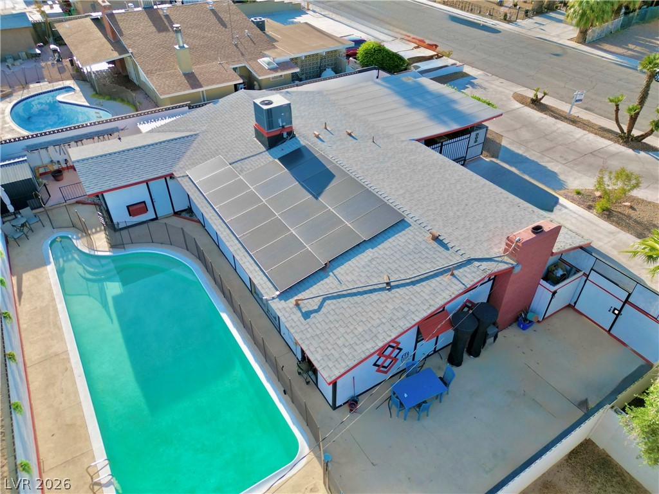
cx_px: 330
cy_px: 247
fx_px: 457
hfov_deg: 71.6
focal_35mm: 24
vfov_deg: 56.8
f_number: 1.7
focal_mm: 6.72
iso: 130
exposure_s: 1/1250
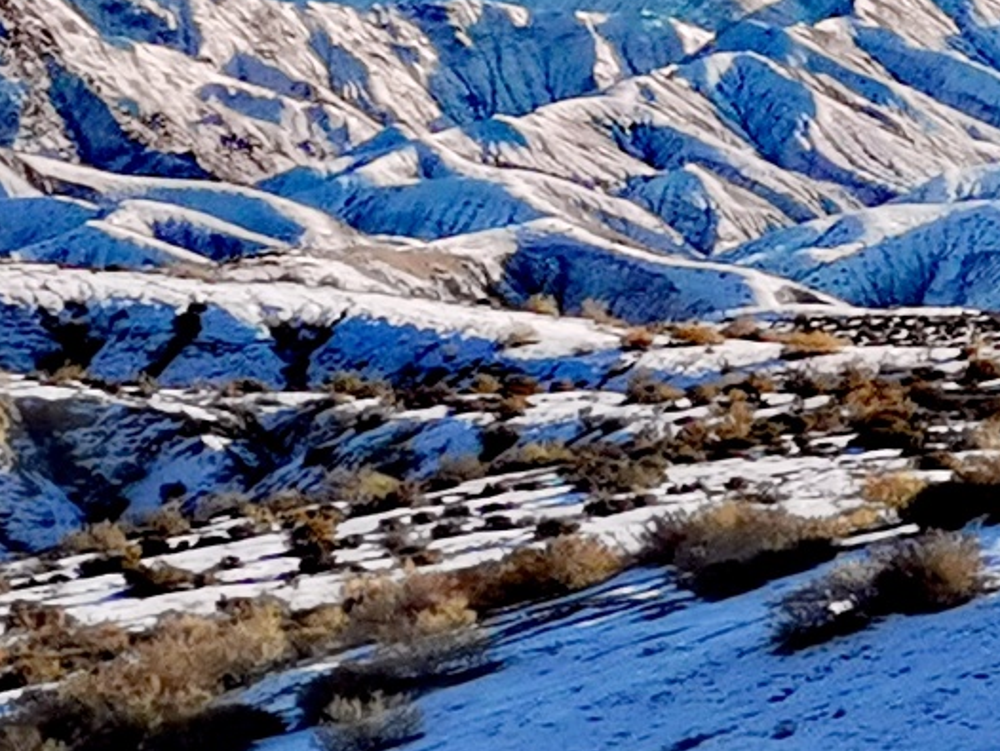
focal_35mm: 472
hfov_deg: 4.2
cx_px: 795
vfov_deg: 3.2
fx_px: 13642
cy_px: 222
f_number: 2.4
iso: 50
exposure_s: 1/1112
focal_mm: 7.48
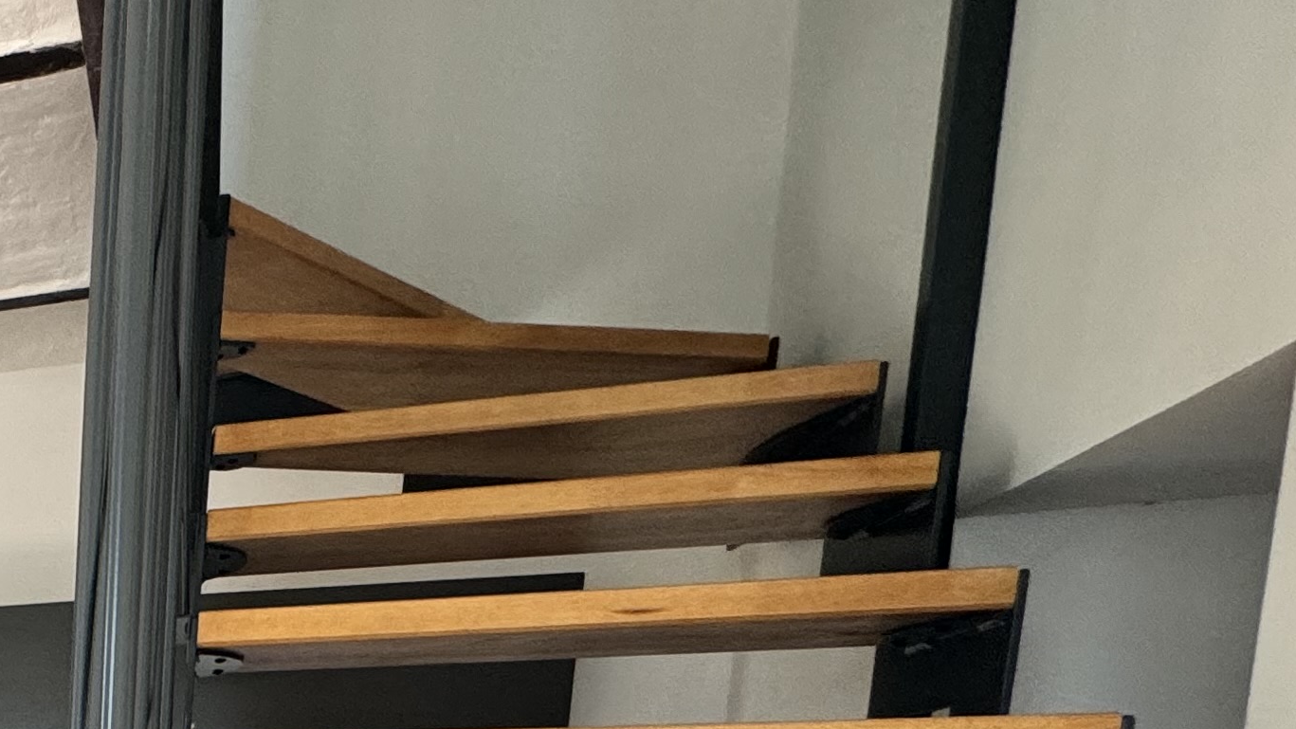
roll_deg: +0.0
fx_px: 1546
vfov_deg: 22.0
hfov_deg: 31.5
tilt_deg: -8.4
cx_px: -490
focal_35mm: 45
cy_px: 1097
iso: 200
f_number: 2.2
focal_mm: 2.22
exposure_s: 1/99
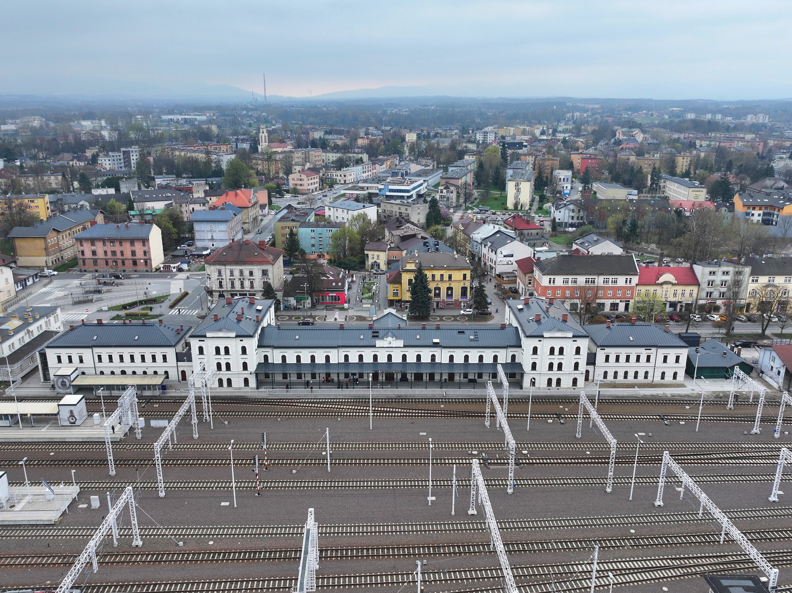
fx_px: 549
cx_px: 396
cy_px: 296
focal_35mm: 24
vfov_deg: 56.8
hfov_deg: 71.6
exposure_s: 1/500
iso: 100
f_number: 2.8
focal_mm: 12.29
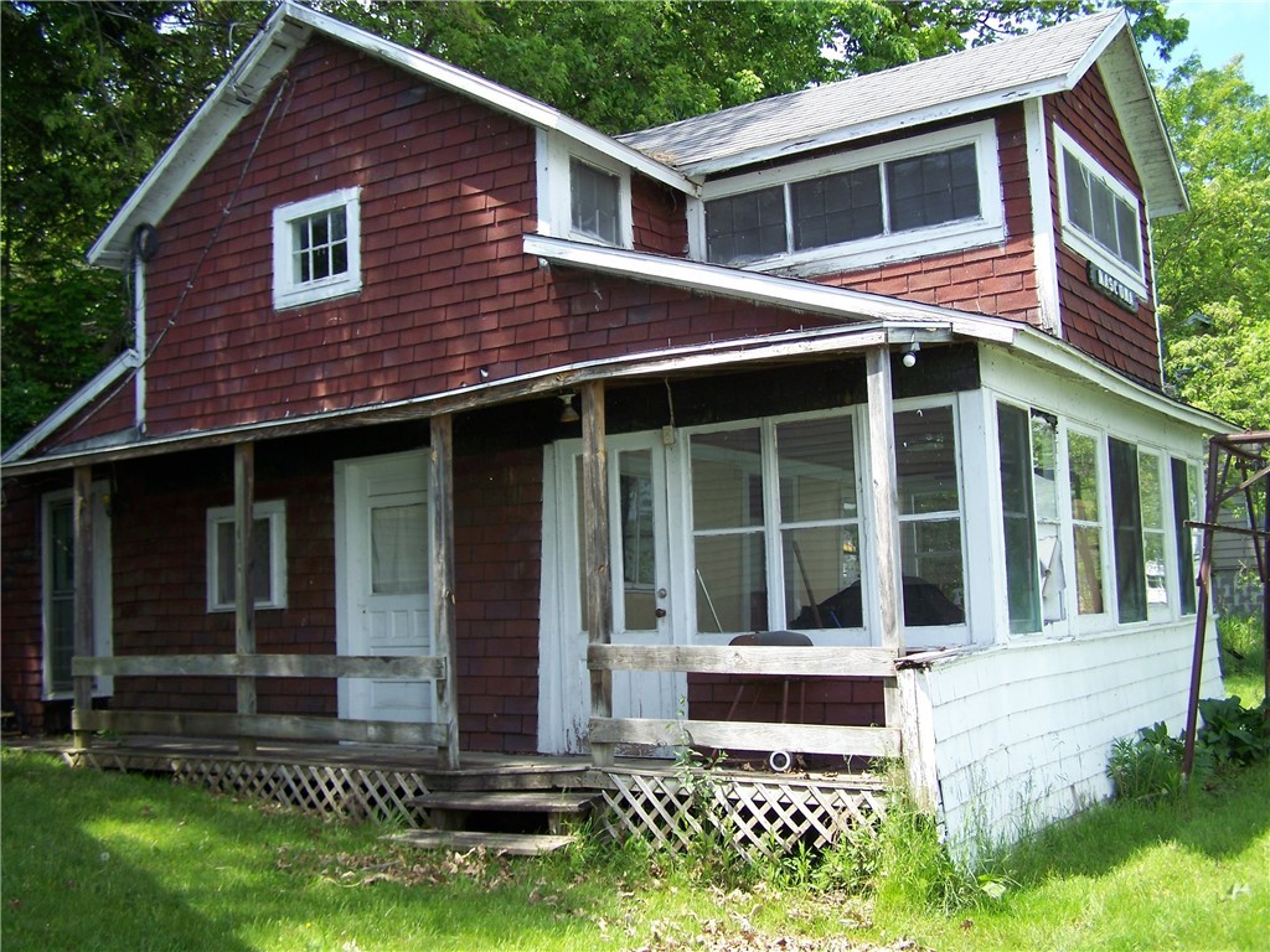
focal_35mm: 38
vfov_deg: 37.7
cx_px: 635
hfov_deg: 49.0
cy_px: 476
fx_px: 1394
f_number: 2.8
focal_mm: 6.3
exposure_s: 1/250
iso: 64
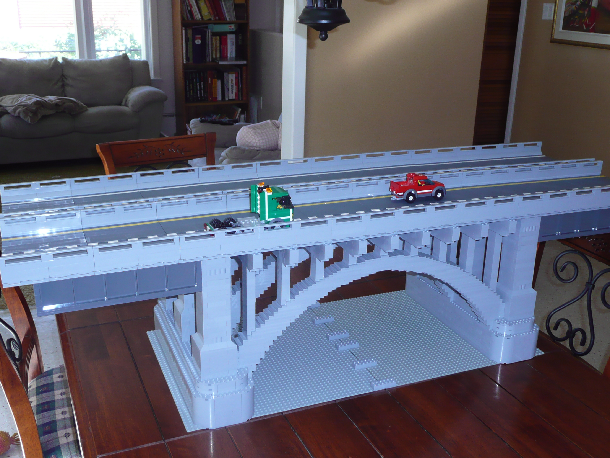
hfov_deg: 46.8
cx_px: 305
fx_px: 705
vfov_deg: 36.0
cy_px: 229
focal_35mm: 40
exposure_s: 1/30
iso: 200
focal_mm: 6.5
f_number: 3.9
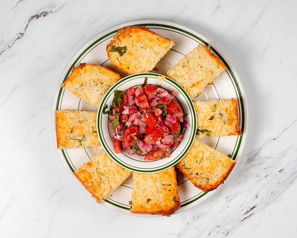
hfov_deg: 26.5
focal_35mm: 72
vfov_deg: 21.2
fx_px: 632
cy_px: 152
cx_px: 139
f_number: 13
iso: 200
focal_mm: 50
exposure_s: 1/250
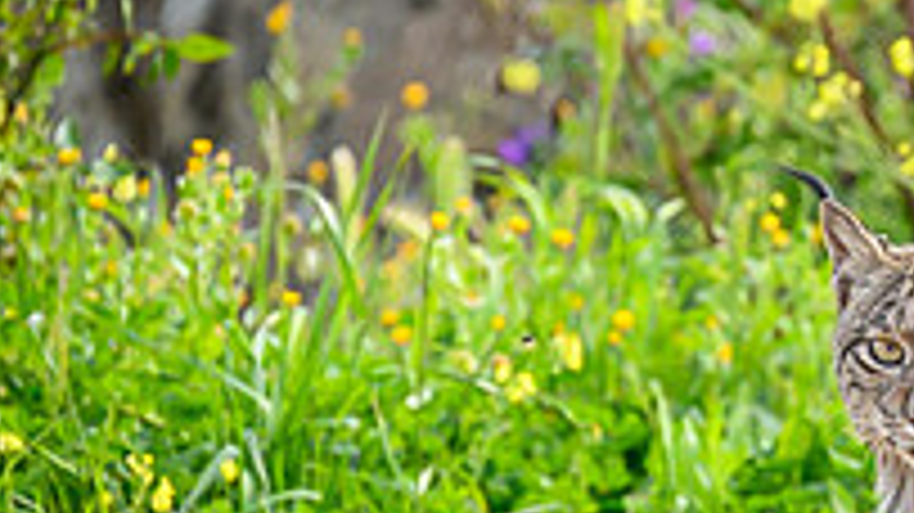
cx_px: 976
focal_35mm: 1116
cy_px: 384
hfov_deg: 1.9
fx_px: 27036
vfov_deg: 1.1
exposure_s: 1/1600
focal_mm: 310
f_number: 5.3
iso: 1000
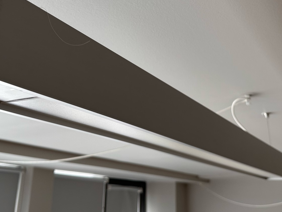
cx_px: 141
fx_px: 350
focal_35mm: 43
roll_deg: -1.3
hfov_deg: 43.8
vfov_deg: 32.9
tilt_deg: +22.5
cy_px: 51
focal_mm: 6.86
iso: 125
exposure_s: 1/121
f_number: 1.78
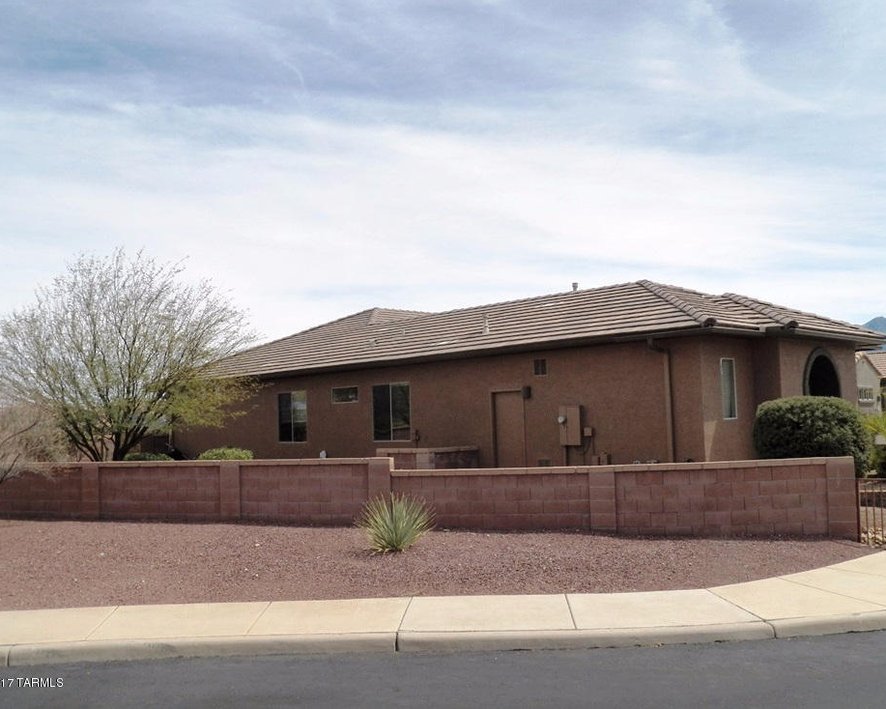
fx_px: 866
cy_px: 348
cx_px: 455
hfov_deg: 54.2
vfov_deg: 44.6
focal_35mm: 33
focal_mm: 5.5
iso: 125
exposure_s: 1/2000
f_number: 4.5
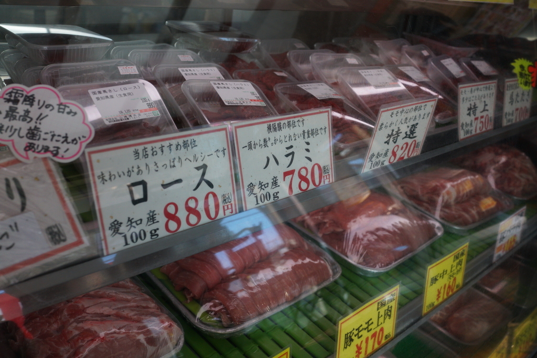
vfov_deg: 37.9
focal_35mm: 35
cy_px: 179
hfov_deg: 54.4
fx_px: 522
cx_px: 268
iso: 1600
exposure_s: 1/250
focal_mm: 35
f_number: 6.3
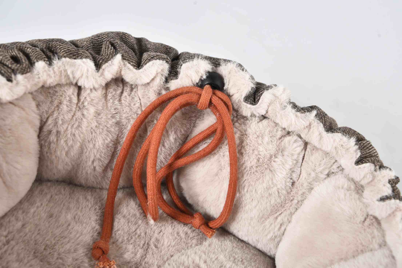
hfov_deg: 36.2
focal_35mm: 55
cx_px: 201
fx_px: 614
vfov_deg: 24.6
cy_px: 134
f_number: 9
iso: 320
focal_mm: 55
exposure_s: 1/125
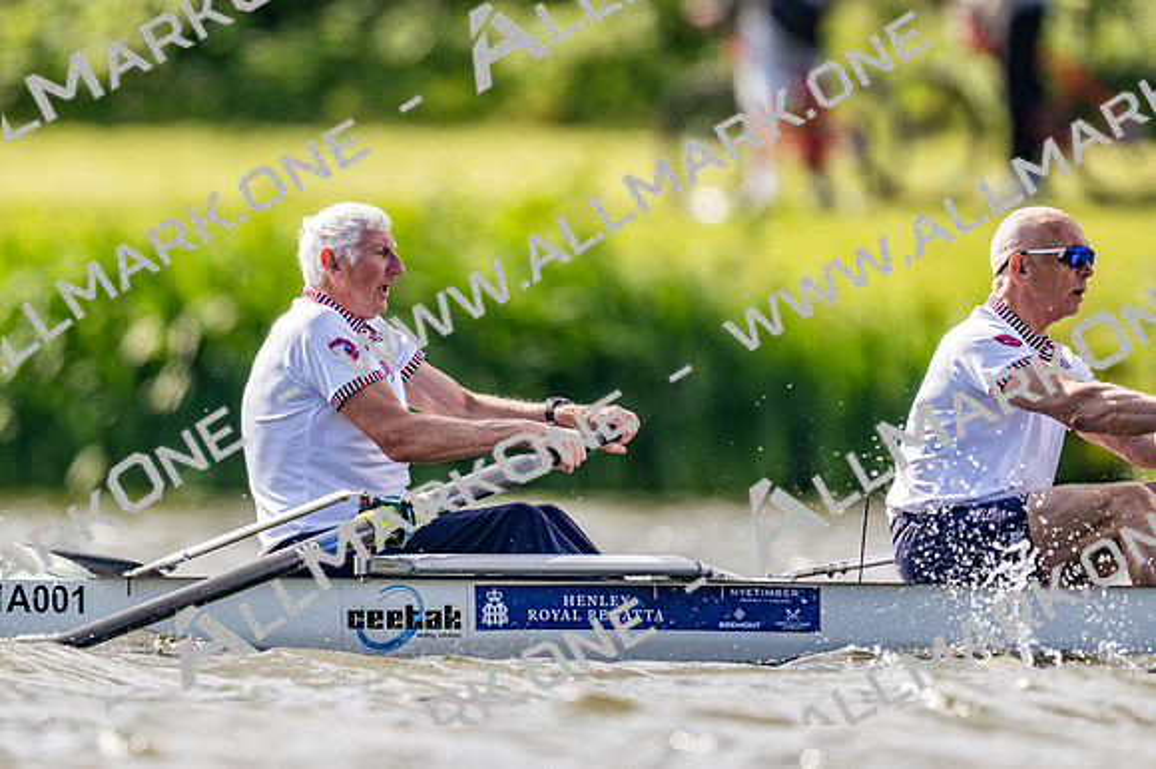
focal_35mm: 900
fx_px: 28882
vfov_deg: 1.5
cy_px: 384
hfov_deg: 2.3
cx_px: 578
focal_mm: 600
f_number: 4
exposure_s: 1/2500
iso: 400
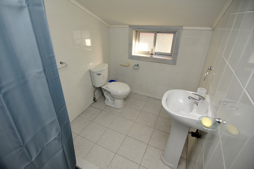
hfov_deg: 93.3
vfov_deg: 70.3
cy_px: 84
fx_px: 120
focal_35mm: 17
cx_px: 127
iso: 1000
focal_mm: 17
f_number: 4
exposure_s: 1/200
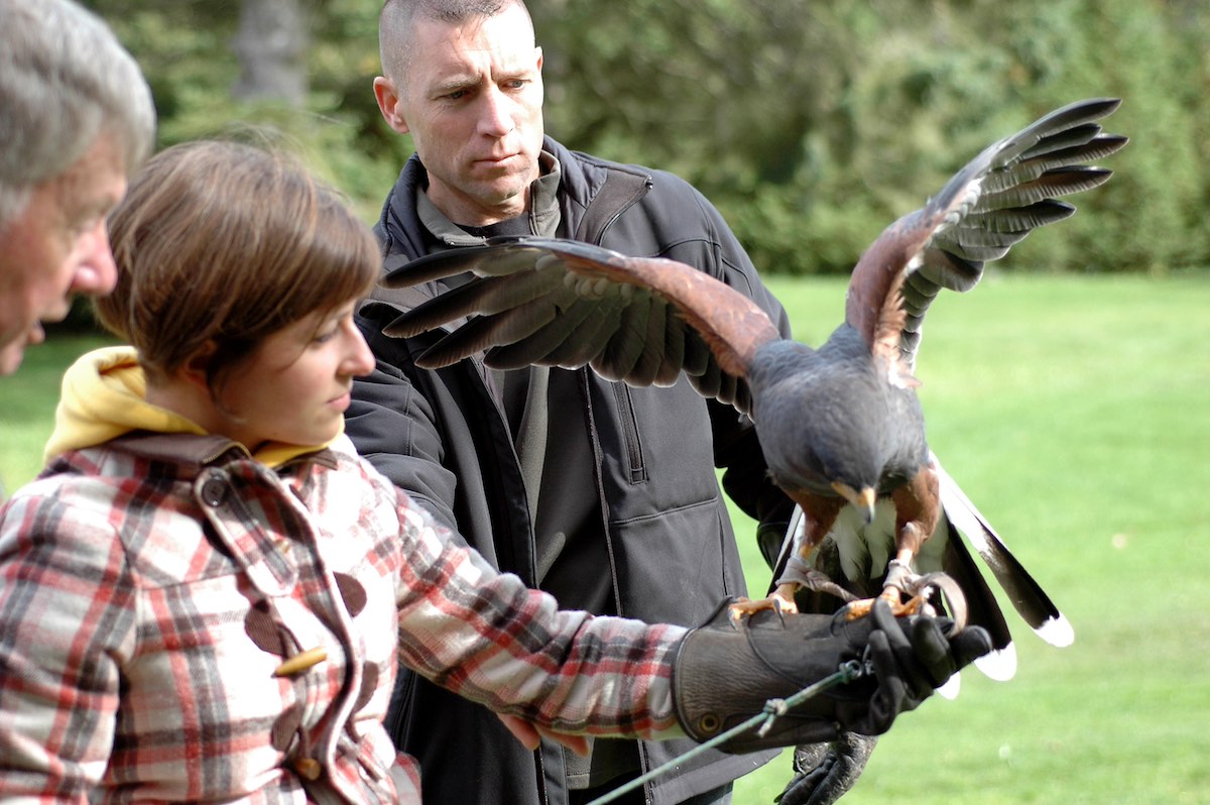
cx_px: 605
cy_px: 402
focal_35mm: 90
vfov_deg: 15.2
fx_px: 3022
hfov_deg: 22.6
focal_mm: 60
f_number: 2.8
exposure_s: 1/1000
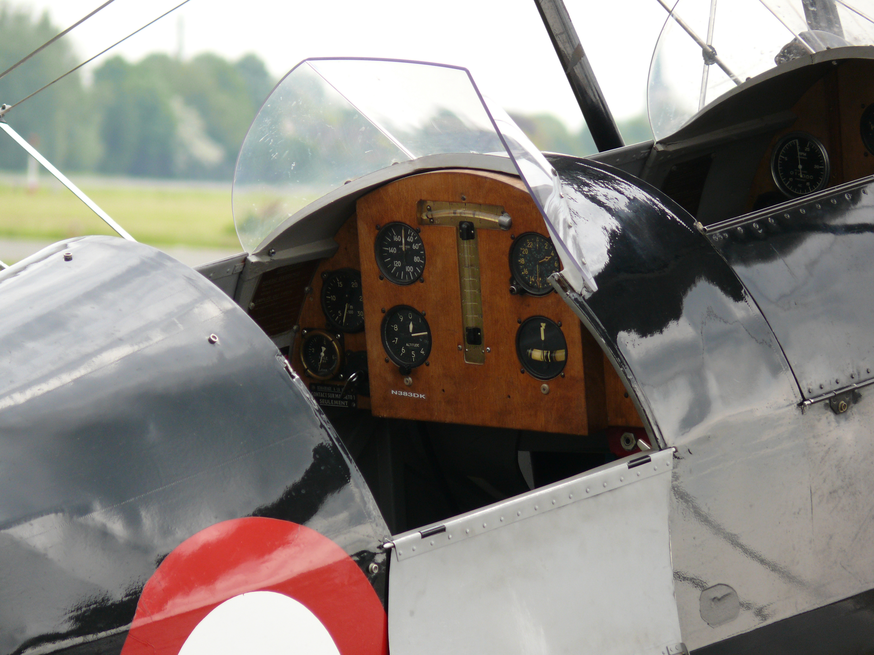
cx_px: 437
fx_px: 10604
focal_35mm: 420
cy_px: 328
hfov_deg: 4.7
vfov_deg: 3.5
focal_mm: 88.8
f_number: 4
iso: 100
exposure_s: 1/200
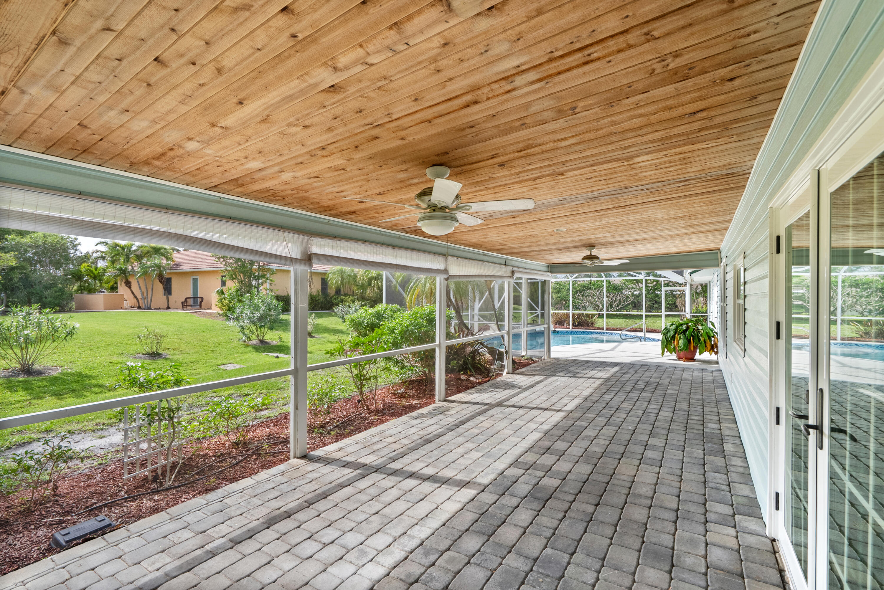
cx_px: 442
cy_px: 295
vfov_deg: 73.8
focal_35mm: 16
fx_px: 393
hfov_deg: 96.7
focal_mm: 16
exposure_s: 1/40
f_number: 8
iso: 640
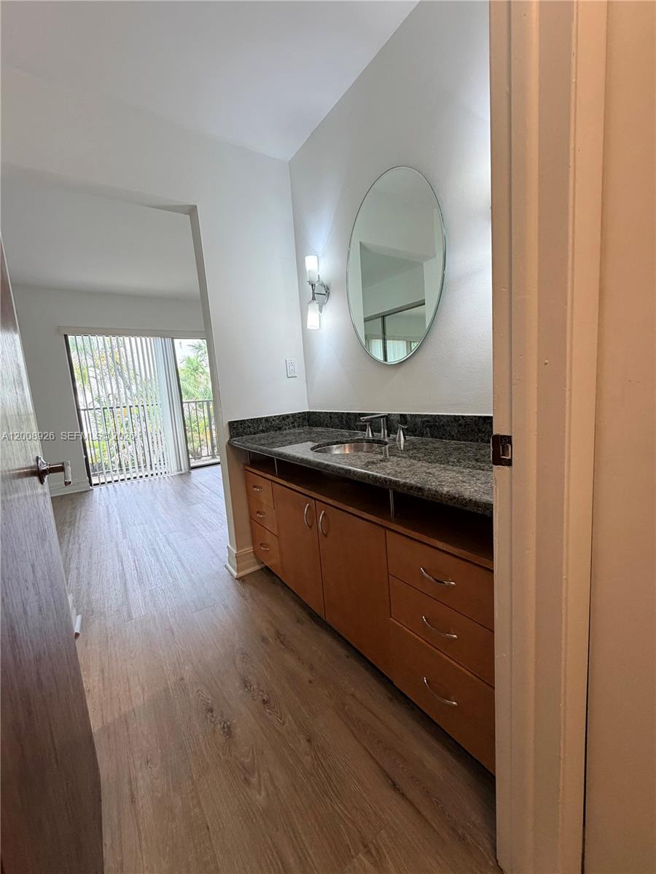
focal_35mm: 14
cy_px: 437
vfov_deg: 102.1
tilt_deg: -8.5
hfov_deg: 85.7
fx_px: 354
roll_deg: +3.9
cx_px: 328
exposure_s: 1/120
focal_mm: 2.22
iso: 160
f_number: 2.2
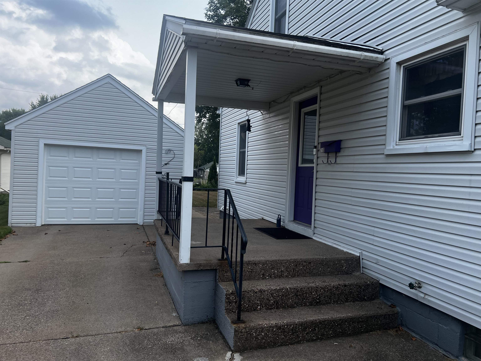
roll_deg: -2.9
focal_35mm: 26
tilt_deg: -1.5
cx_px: 240
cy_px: 180
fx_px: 361
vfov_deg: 53.1
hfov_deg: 67.3
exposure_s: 1/1808
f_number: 1.5
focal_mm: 5.7
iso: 50
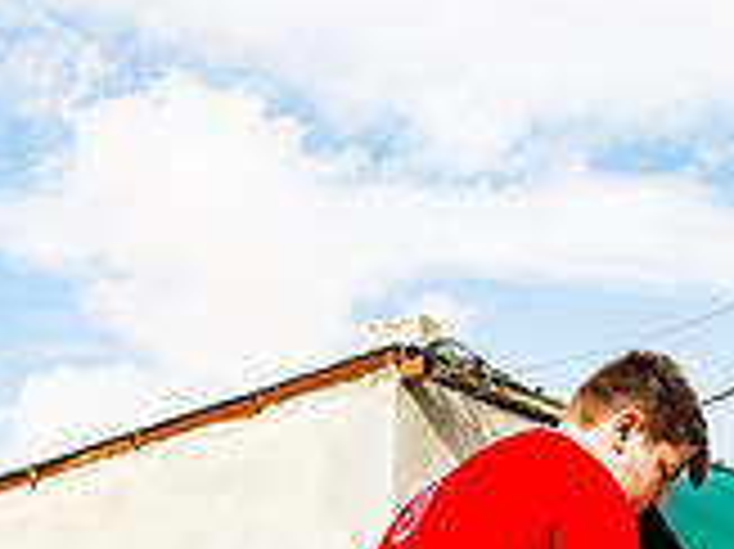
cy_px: 826
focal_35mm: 82
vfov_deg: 16.4
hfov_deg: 23.7
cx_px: 504
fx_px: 1737
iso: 200
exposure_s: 1/2500
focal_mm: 24
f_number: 2.8
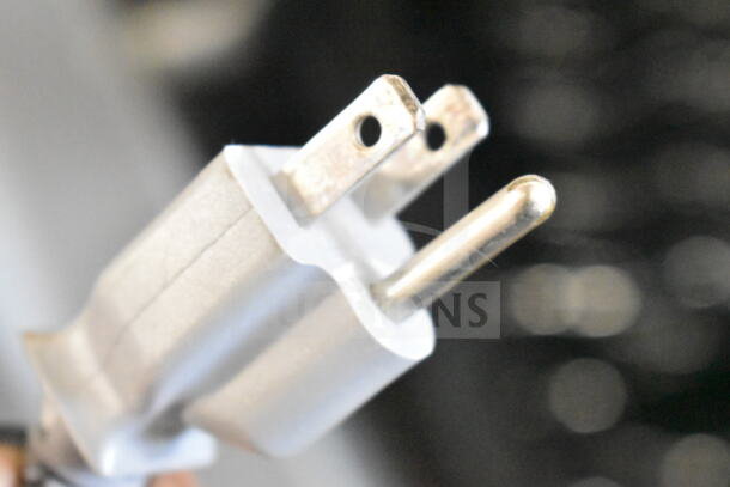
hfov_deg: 24.6
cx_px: 365
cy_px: 244
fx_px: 1673
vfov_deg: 16.6
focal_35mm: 82
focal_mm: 55
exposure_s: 1/100
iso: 18000
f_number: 5.6
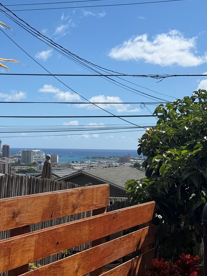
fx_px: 566
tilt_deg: +3.3
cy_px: 111
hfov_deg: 20.7
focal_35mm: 71
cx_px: 103
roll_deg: -0.7
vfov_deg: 27.4
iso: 64
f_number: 1.78
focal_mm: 6.76
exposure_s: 1/7874
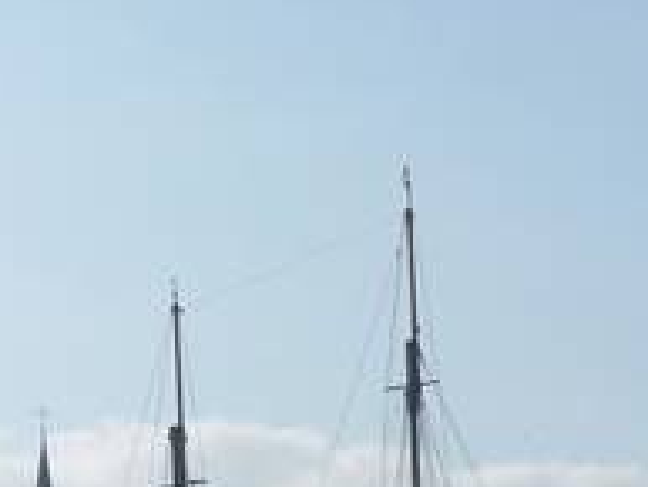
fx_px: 2510
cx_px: -67
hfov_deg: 14.4
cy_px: 611
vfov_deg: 10.8
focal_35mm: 134
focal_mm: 7.6
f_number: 10
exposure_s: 1/250
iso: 160
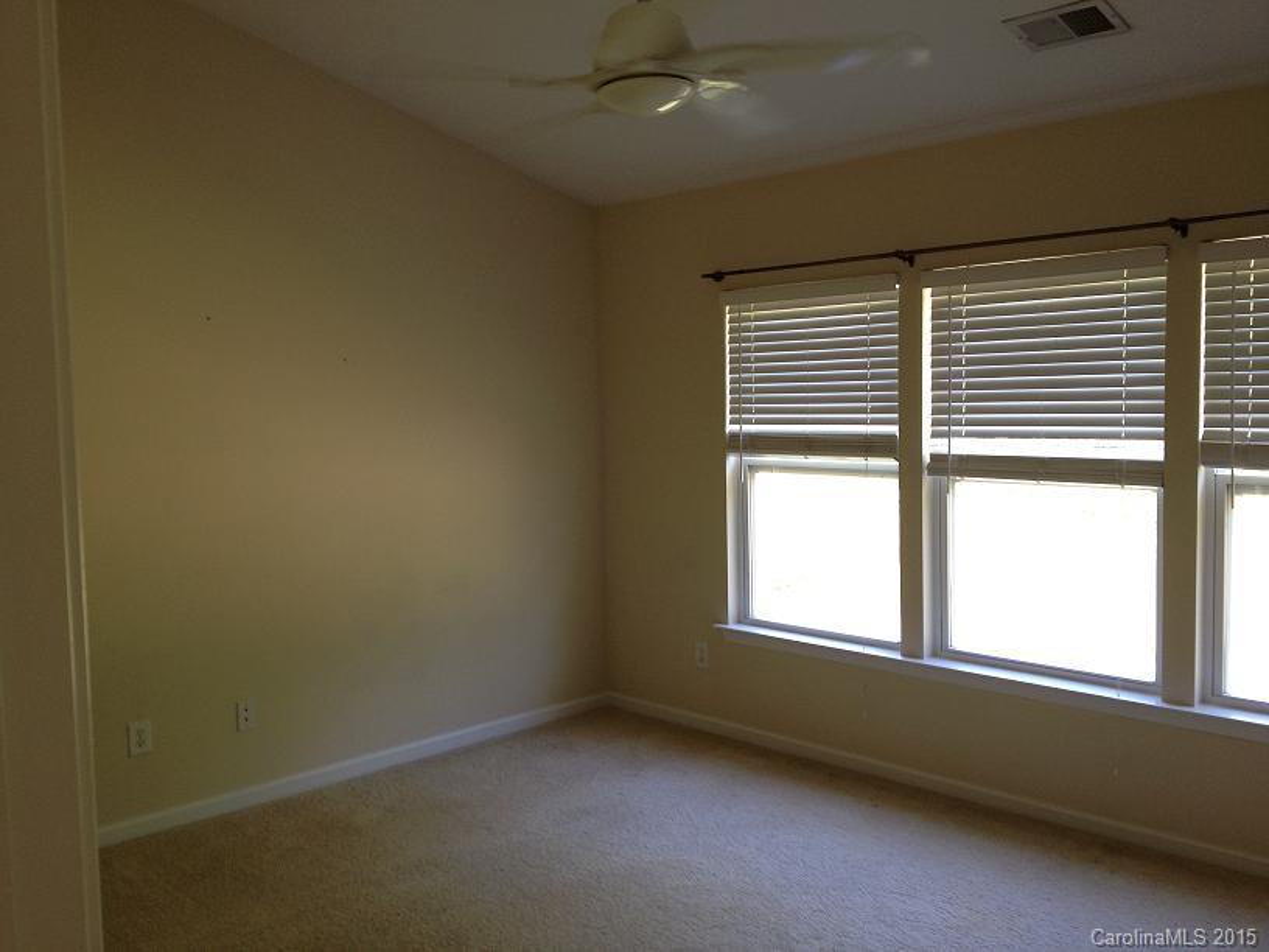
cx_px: 634
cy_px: 476
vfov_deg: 40.7
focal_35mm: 35
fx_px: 1283
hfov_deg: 52.6
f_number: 2.4
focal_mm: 4.28
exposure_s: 1/30
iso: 64
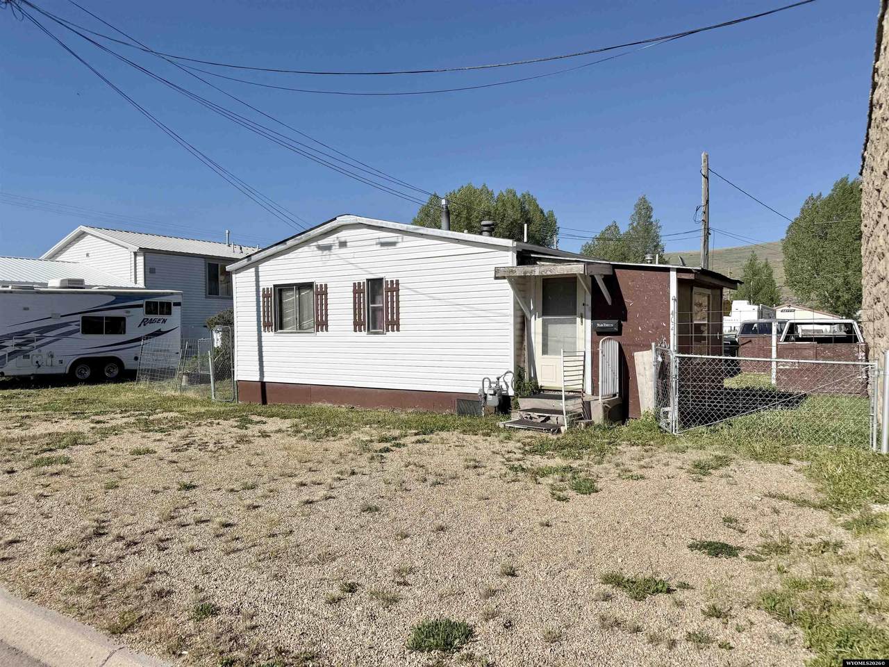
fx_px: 616
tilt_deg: -1.0
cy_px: 334
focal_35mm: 24
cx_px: 444
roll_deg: -0.2
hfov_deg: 71.6
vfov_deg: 56.8
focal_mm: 6.76
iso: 80
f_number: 1.78
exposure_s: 1/11905
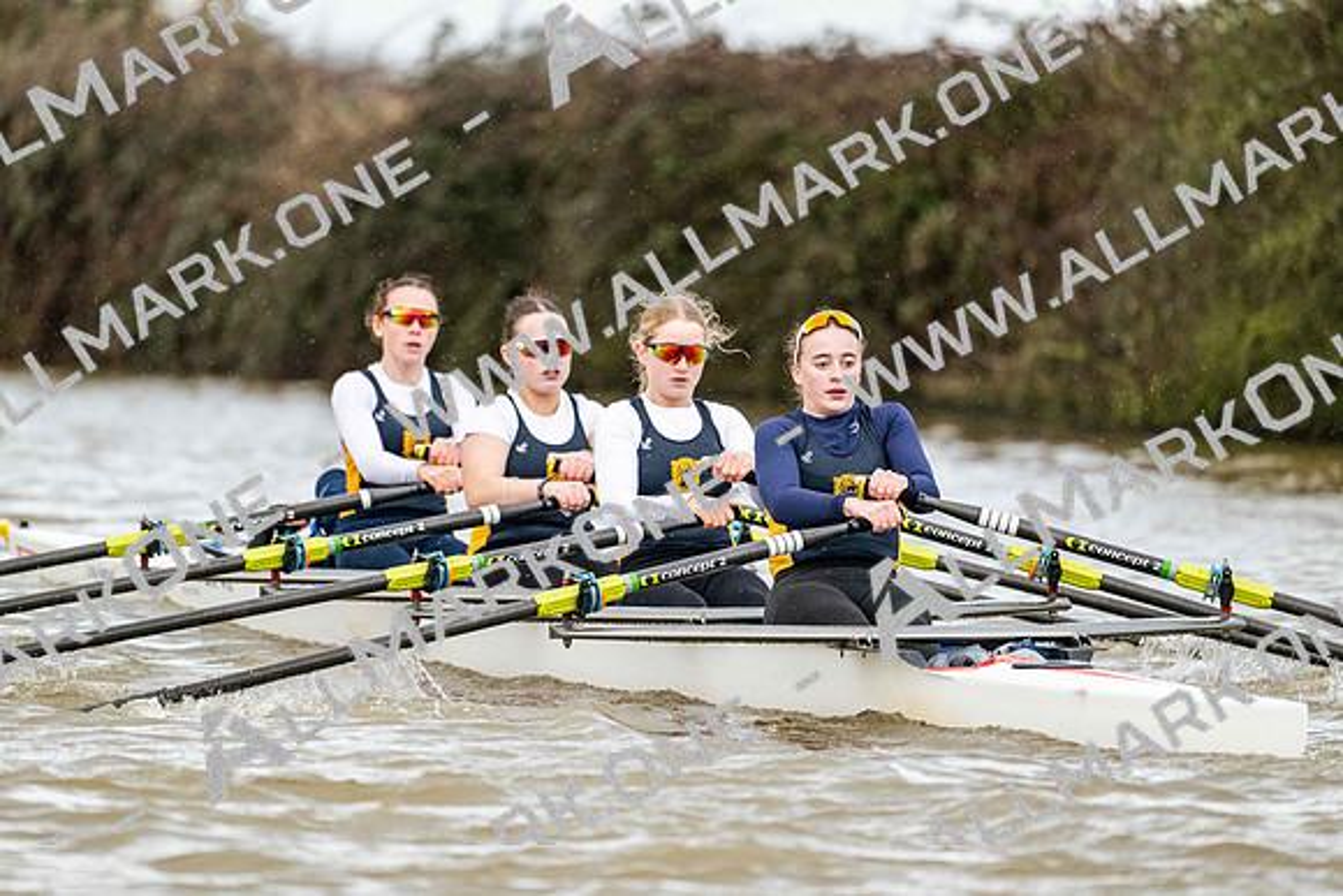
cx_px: 672
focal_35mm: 400
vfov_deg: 3.4
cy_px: 448
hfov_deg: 5.2
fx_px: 14925
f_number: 4.5
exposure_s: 1/1600
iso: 3600
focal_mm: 400
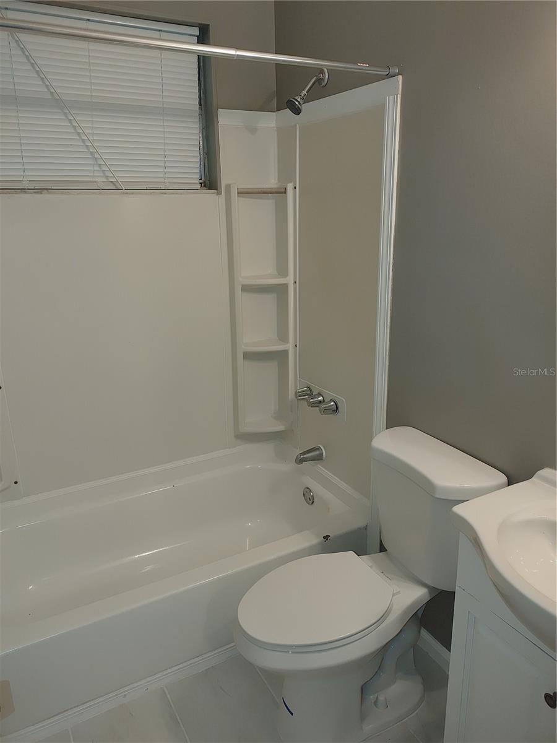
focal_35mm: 26
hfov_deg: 53.1
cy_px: 372
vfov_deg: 67.3
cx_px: 278
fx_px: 558
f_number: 1.8
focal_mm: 5.58
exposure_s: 1/40
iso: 50
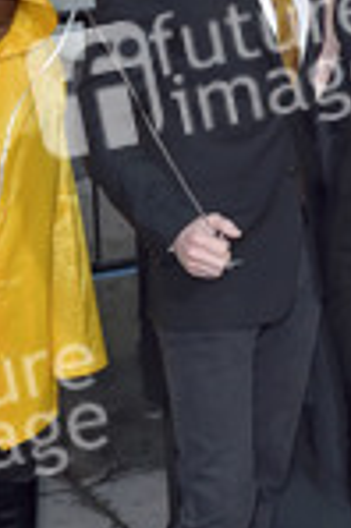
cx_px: 314
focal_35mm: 129
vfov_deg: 15.9
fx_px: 1891
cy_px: 252
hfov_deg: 10.5
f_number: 6.3
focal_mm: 48
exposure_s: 1/250
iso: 640
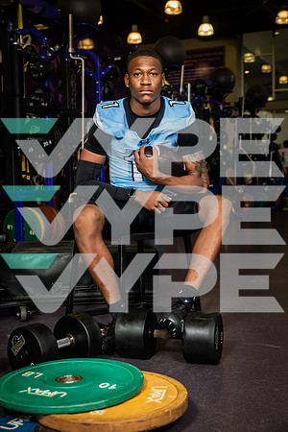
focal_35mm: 52
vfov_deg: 38.2
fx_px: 624
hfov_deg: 26.0
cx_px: 144
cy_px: 216
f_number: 5.6
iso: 500
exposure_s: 1/250
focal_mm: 52
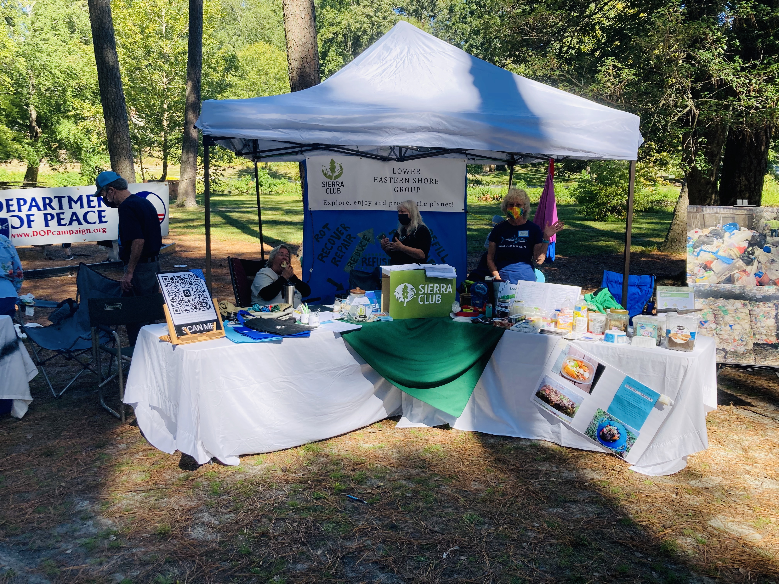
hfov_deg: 63.4
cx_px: 390
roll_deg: -1.6
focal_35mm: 28
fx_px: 630
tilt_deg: -9.6
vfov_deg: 49.7
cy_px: 292
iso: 20
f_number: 1.8
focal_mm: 3.99
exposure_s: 1/623
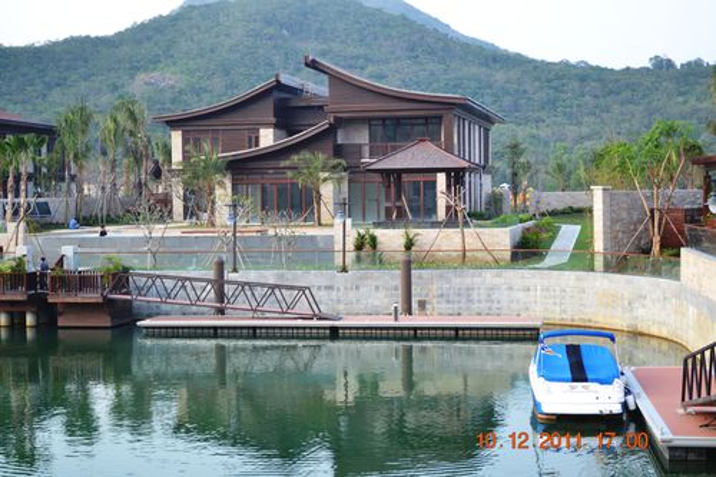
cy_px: 238
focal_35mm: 60
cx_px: 358
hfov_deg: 33.4
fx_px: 1193
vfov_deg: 22.6
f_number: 5.6
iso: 220
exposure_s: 1/125
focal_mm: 40
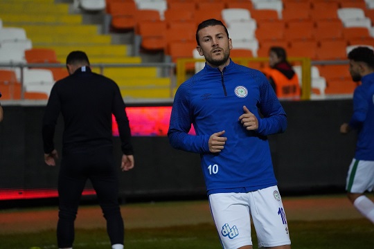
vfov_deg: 5.7
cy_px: 124
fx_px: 2504
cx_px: 187
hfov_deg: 8.5
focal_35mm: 241
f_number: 5.6
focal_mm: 241
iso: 10000
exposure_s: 1/2000
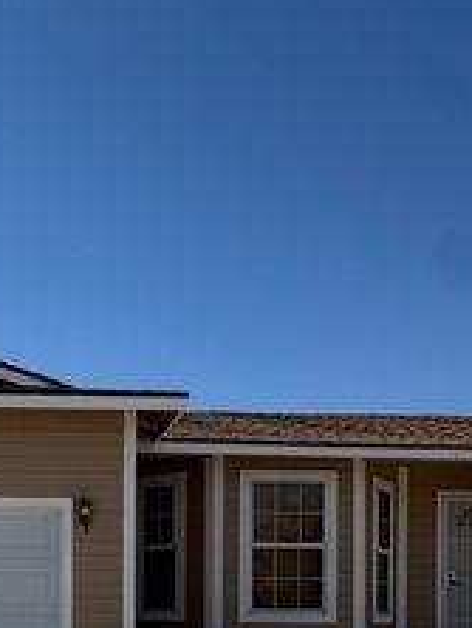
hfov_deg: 32.4
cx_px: 31
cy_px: 612
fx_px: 762
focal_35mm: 42
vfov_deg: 39.9
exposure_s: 1/3106
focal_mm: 2.22
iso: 50
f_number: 2.2
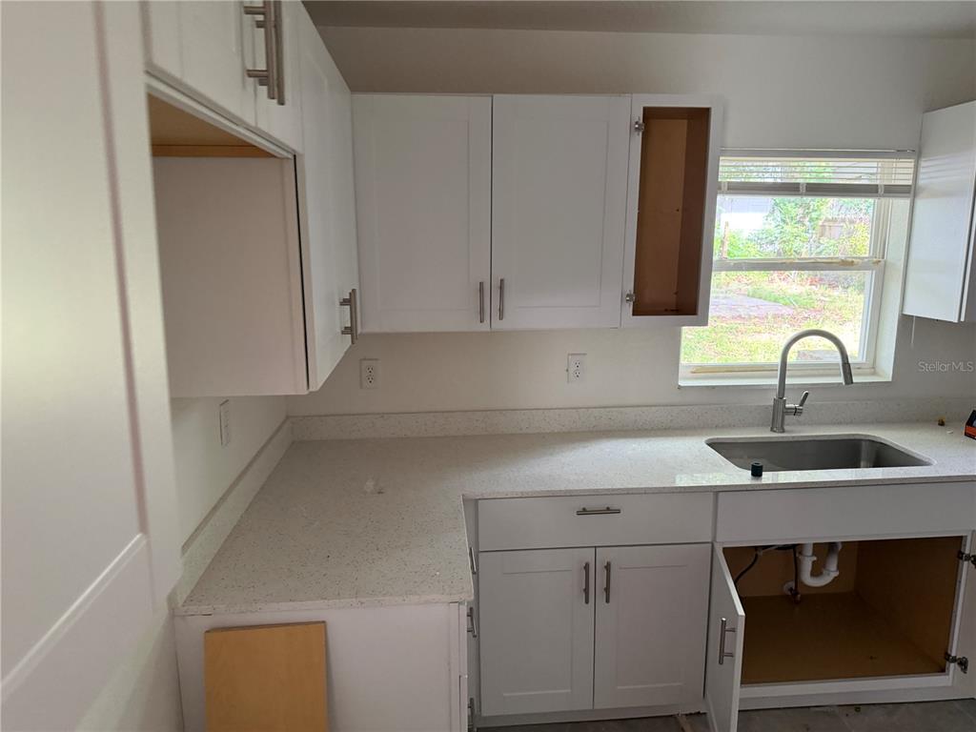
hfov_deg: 71.6
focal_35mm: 24
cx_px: 488
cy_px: 366
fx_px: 677
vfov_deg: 56.8
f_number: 1.78
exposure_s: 1/60
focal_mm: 6.76
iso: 320
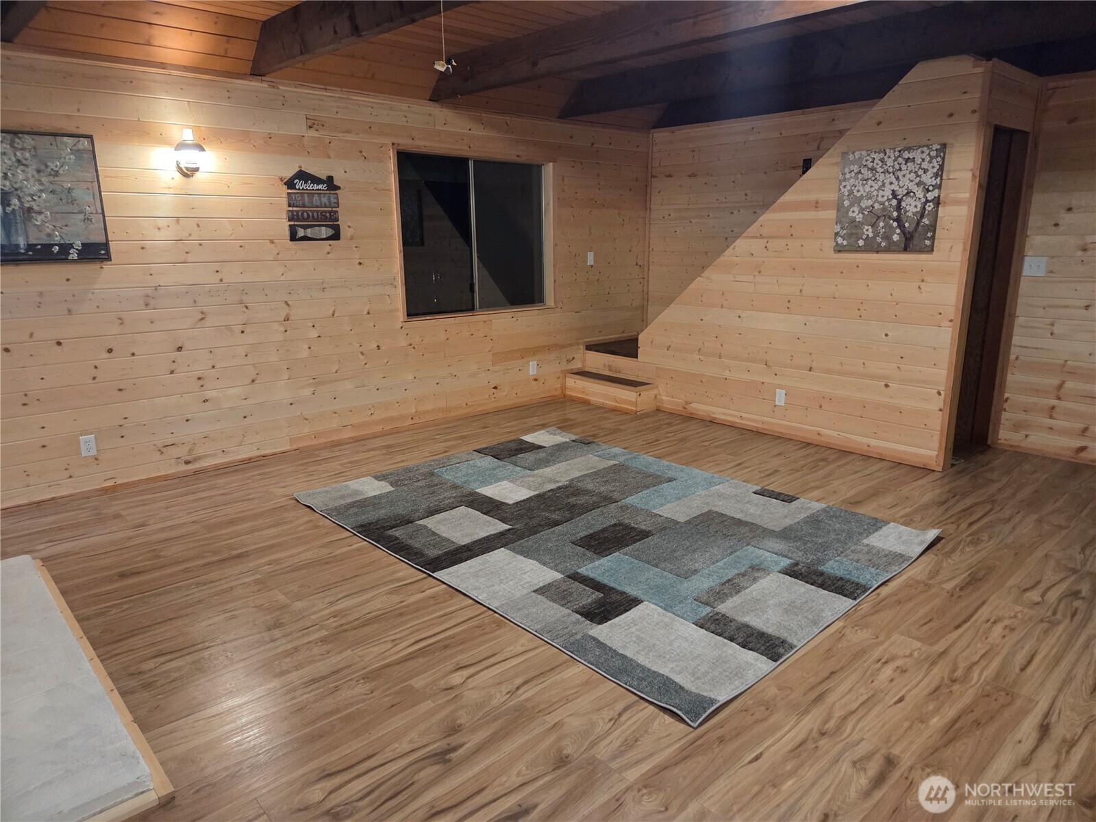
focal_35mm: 23
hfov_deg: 73.9
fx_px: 728
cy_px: 411
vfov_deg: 58.9
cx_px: 548
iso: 1250
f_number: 1.8
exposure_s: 1/120
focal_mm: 5.4
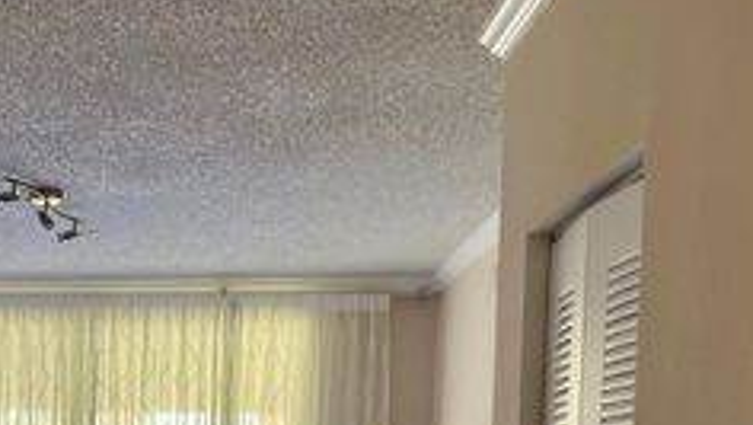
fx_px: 1199
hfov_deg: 32.2
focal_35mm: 60
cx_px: 3
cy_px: 510
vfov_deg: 19.0
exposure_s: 1/120
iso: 64
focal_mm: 5.7
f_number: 1.5
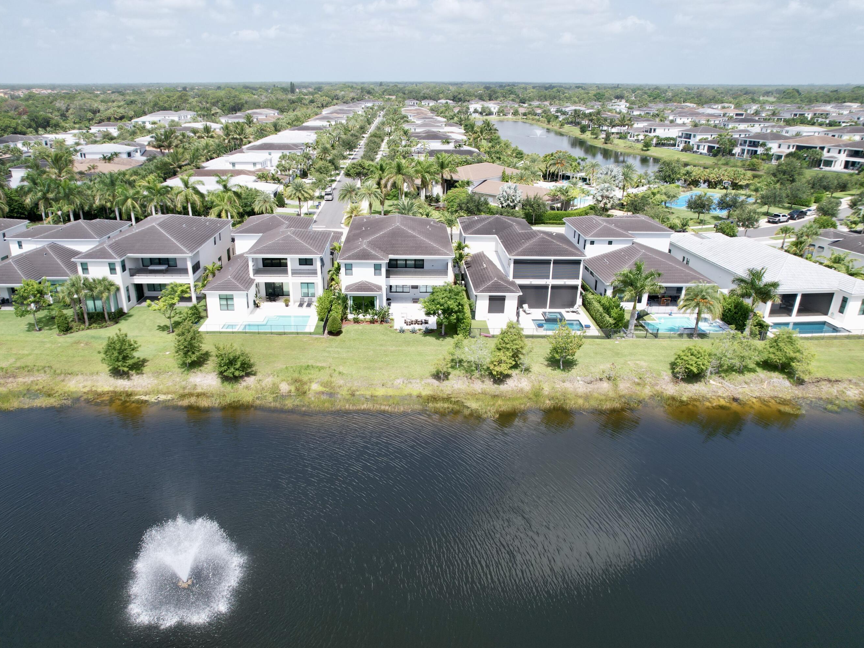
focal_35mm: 24
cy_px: 326
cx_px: 388
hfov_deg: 71.4
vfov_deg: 56.8
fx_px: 599
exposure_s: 1/1250
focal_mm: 8.38
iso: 130
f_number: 2.8
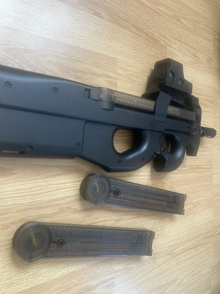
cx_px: 110
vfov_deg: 67.3
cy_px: 147
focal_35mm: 26
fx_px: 220
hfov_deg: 53.1
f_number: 1.5
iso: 125
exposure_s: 1/121
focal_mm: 5.7
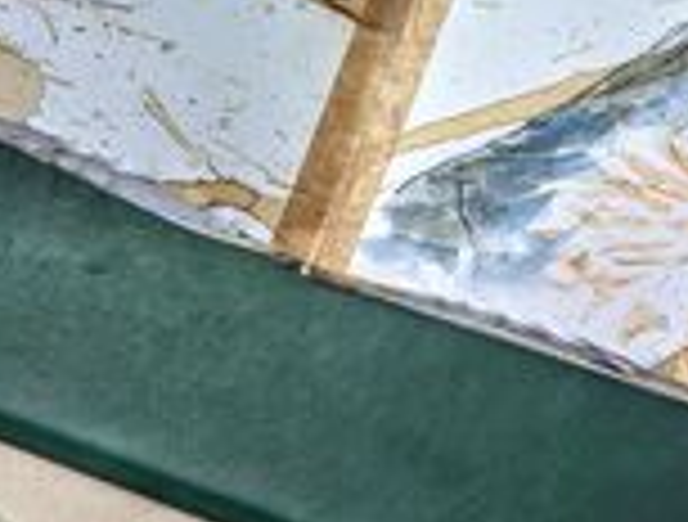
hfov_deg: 27.6
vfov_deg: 20.8
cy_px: 61
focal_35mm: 70
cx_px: 411
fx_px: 1397
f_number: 1.85
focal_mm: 6.81
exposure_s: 1/140
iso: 45
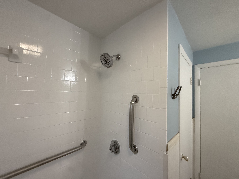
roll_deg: -2.0
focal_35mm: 14
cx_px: 120
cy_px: 90
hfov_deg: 102.1
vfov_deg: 85.7
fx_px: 97
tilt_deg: +3.7
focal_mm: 2.22
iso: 320
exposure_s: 1/101
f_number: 2.2
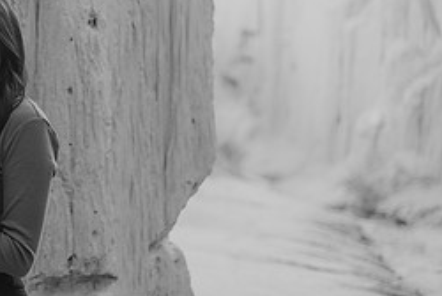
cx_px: -34
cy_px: 65
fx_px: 1425
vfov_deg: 11.8
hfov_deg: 17.1
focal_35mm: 116
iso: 100
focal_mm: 50
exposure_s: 1/125
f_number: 2
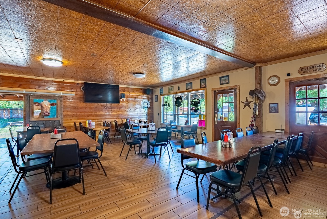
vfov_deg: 73.8
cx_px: 164
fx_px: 145
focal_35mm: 16
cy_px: 110
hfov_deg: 96.7
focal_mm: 16
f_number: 8
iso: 200
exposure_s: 1/80
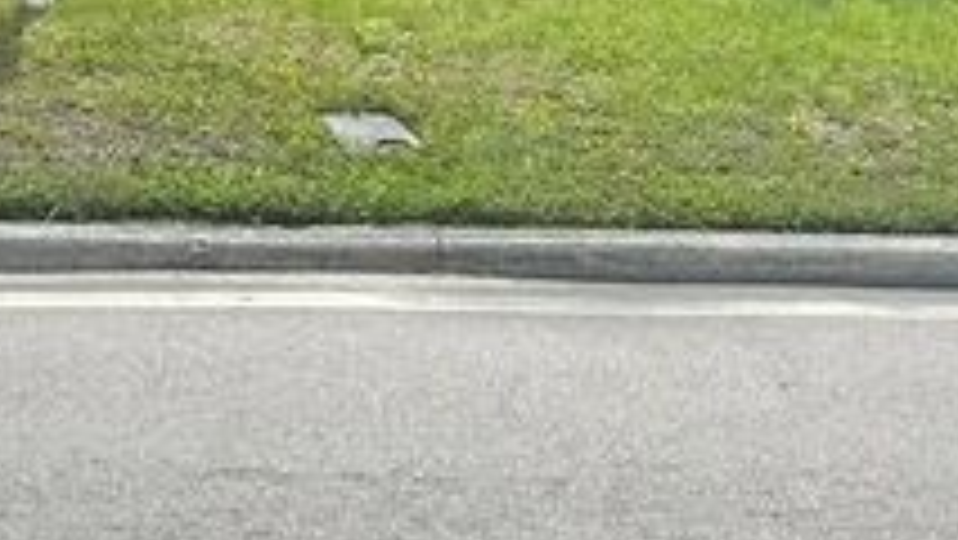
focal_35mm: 82
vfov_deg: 13.3
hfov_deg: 24.7
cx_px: 0
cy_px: -441
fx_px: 2084
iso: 32
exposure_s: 1/2717
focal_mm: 5.1
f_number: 1.6
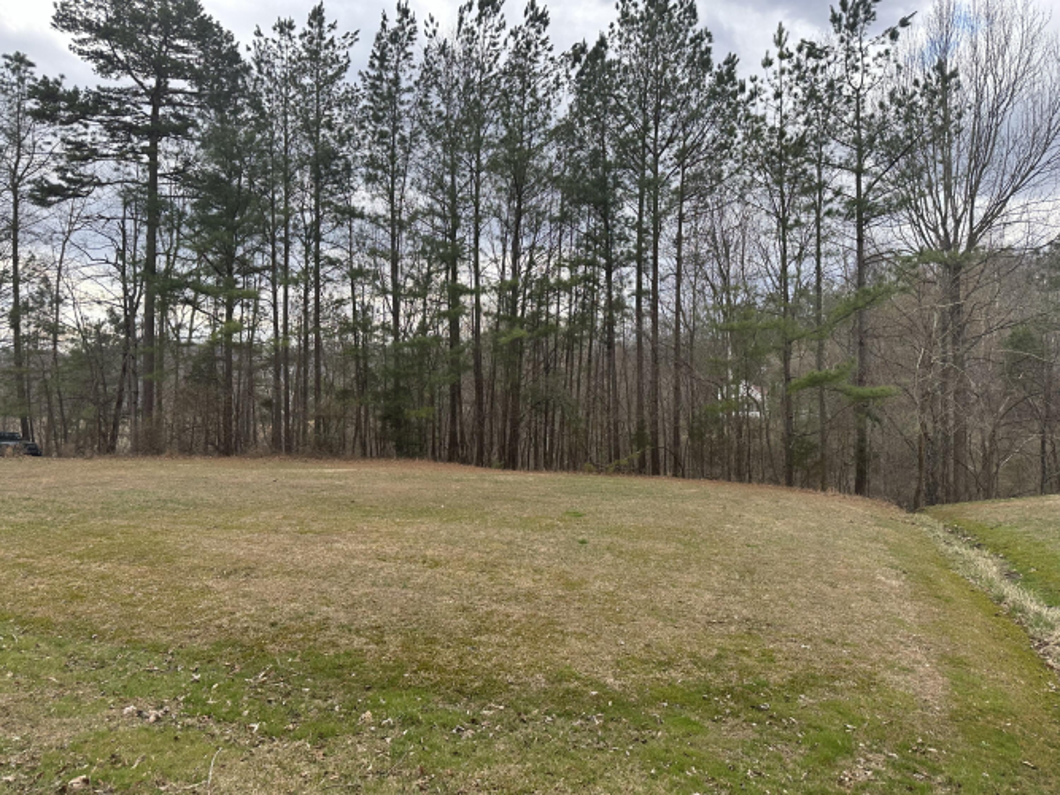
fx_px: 735
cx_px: 530
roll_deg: -0.4
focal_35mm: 24
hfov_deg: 71.6
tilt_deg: +1.9
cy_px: 398
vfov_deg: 56.8
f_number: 1.78
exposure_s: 1/935
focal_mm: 6.86
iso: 80
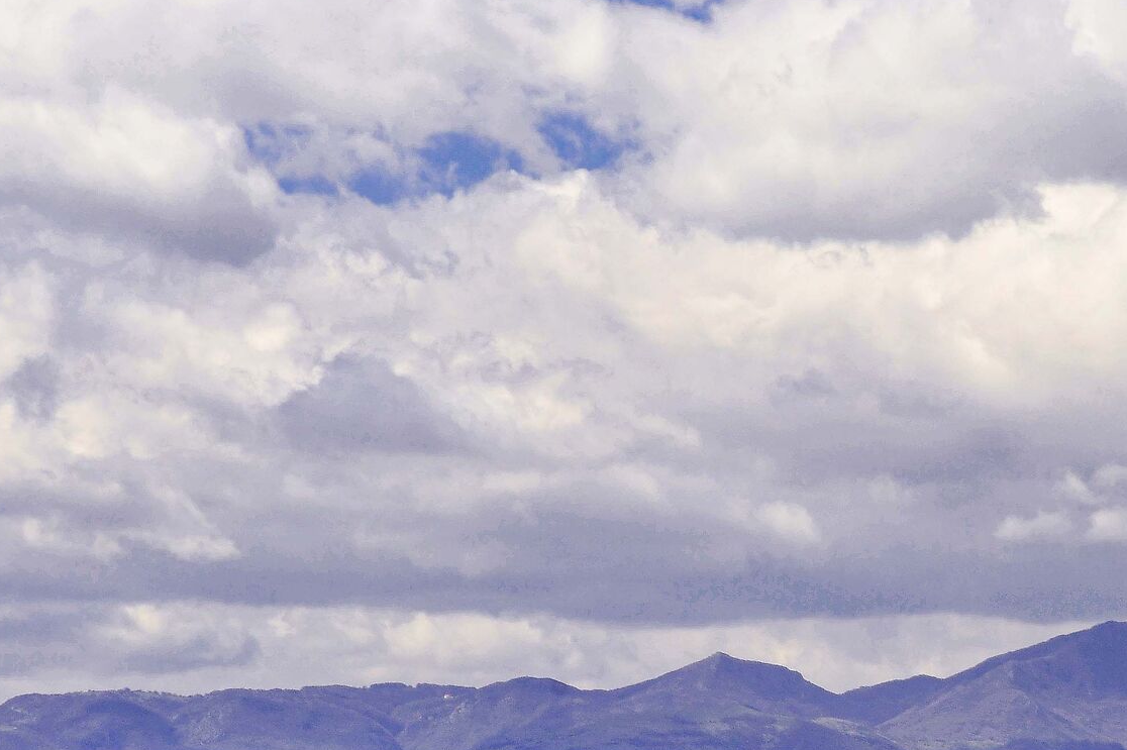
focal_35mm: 430
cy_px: 485
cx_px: 1007
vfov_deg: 3.2
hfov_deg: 4.8
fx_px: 13455
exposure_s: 1/200
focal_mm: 200
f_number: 9
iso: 250
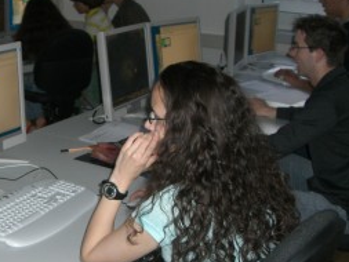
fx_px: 696
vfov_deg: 21.3
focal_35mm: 69
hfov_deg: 27.7
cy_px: 152
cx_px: 79
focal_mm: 6.2
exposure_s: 1/60
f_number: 2.7
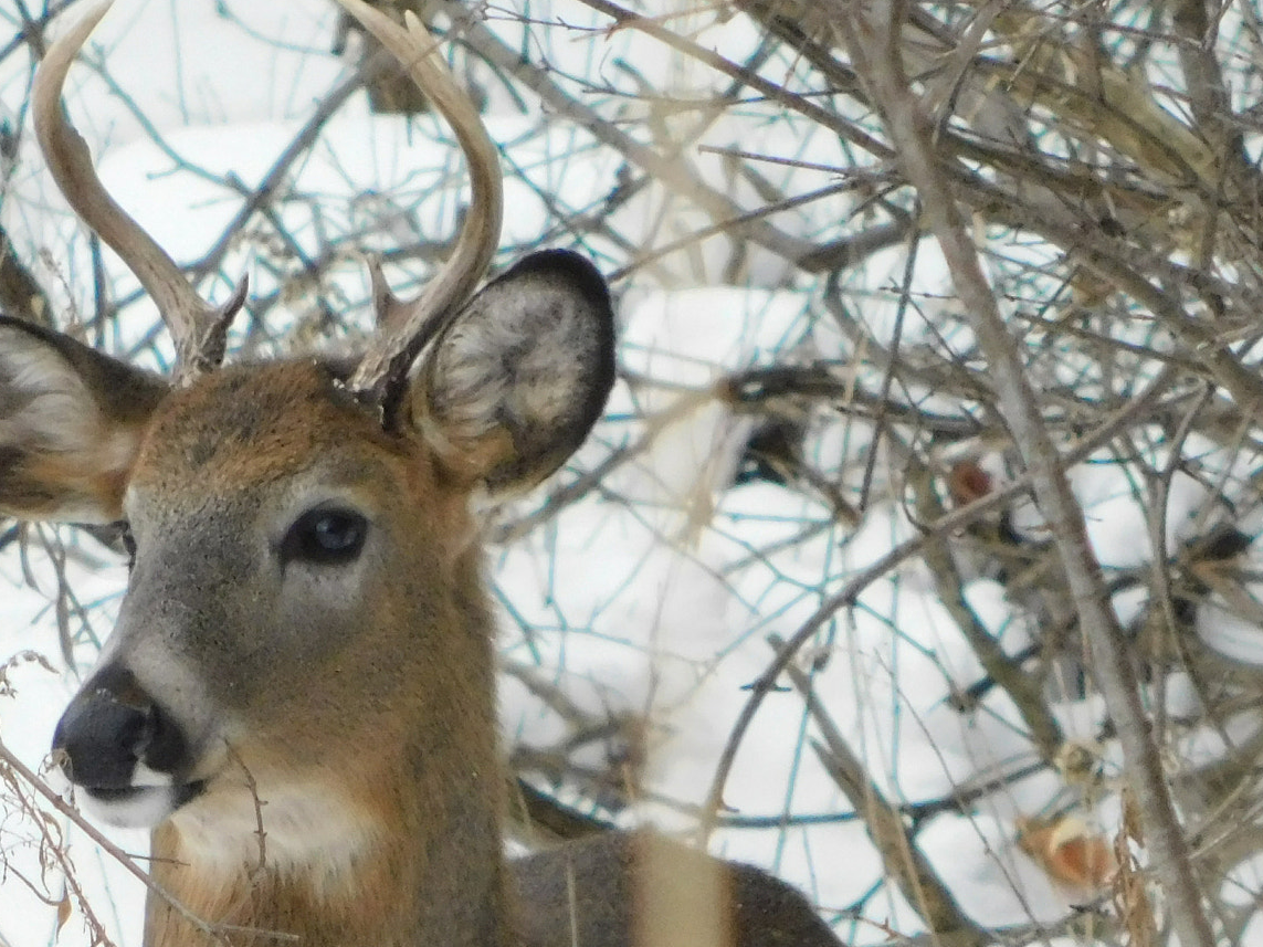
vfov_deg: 1.2
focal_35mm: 1280
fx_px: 46697
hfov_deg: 1.5
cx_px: 382
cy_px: 611
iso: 720
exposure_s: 1/160
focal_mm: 160
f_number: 6.5
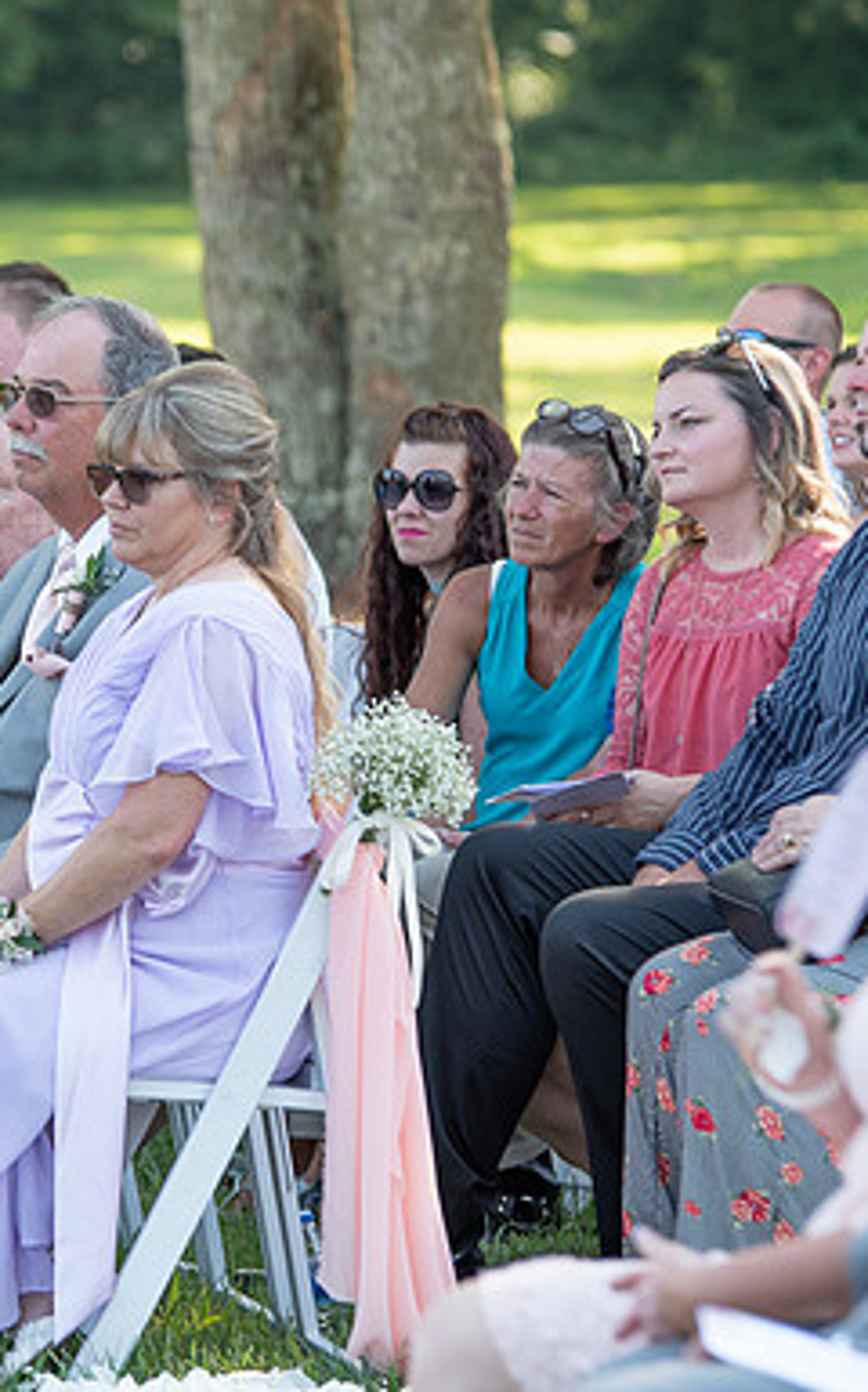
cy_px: 585
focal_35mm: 263
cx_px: 181
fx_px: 9973
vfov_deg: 8.0
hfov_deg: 5.0
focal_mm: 145
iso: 100
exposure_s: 1/100
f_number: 4
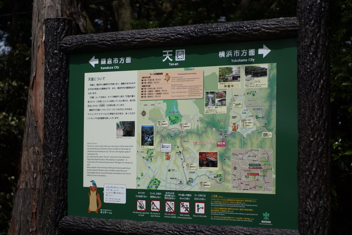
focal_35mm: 75
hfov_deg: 27.0
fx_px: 733
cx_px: 176
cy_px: 118
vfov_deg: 18.2
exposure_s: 1/4000
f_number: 2.8
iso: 100
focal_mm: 50
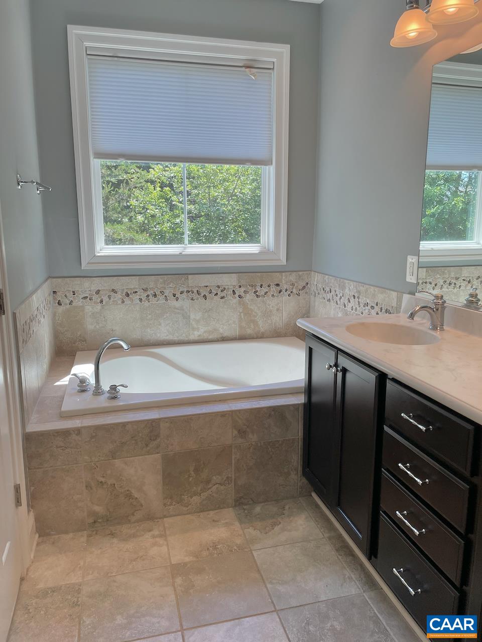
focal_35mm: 26
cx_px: 241
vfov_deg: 67.3
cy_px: 321
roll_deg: +0.0
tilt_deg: -10.0
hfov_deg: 53.1
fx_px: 483
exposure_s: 1/205
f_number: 1.6
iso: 32
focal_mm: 4.2
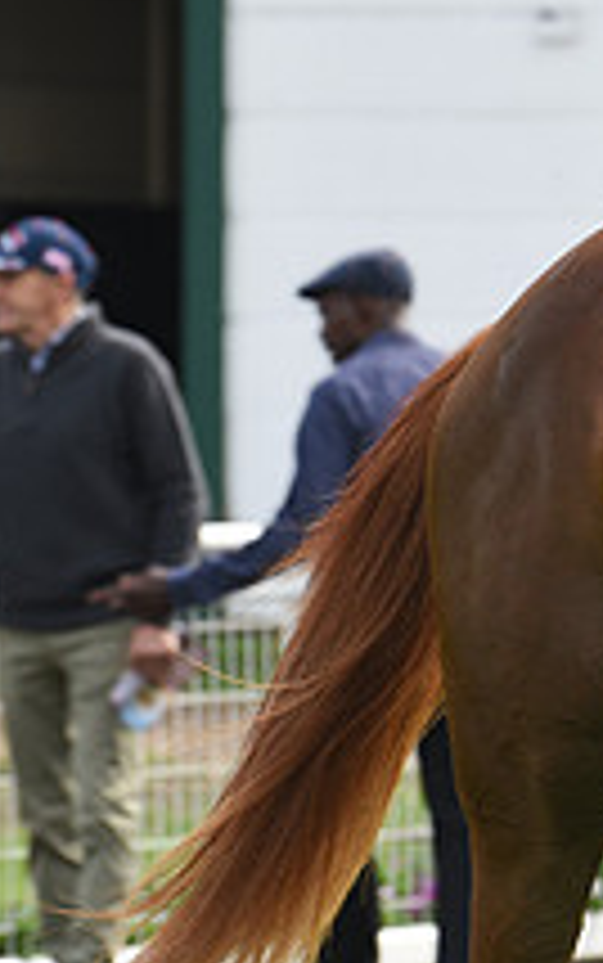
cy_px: 187
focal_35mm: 552
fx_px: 14495
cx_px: 1256
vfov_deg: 3.8
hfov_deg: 2.4
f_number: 6.3
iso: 400
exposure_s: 1/800
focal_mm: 200
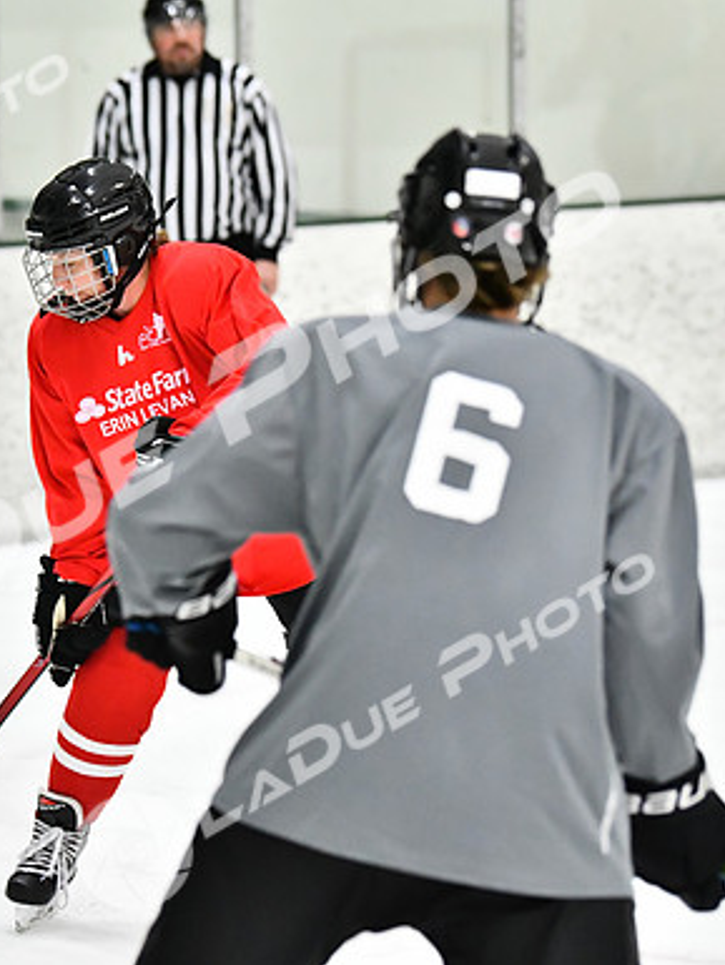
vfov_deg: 7.3
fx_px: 7584
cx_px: 70
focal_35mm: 272
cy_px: 482
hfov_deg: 5.5
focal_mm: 125
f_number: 2.8
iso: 5000
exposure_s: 1/1250
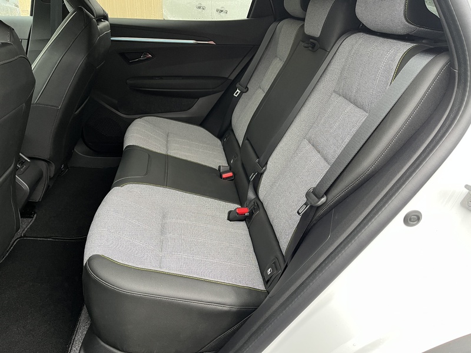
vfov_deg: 53.1
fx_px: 354
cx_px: 236
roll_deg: -3.9
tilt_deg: -24.9
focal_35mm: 26
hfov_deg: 67.3
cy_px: 176
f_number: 1.6
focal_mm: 5.1
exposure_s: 1/88
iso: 125
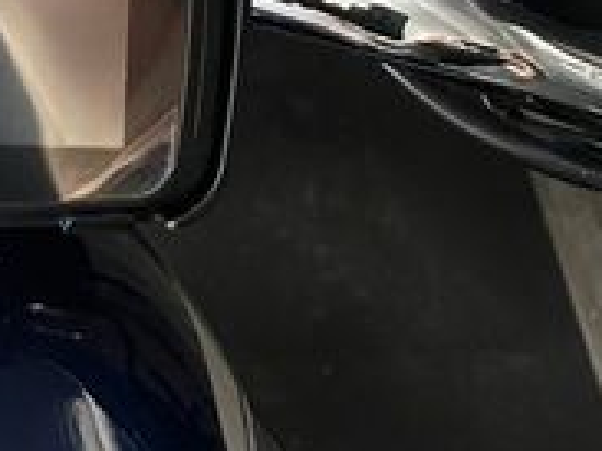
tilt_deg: -48.6
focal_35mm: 91
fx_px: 1582
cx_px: -135
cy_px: -230
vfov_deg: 15.0
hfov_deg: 20.1
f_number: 1.6
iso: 640
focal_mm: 4.2
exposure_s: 1/33
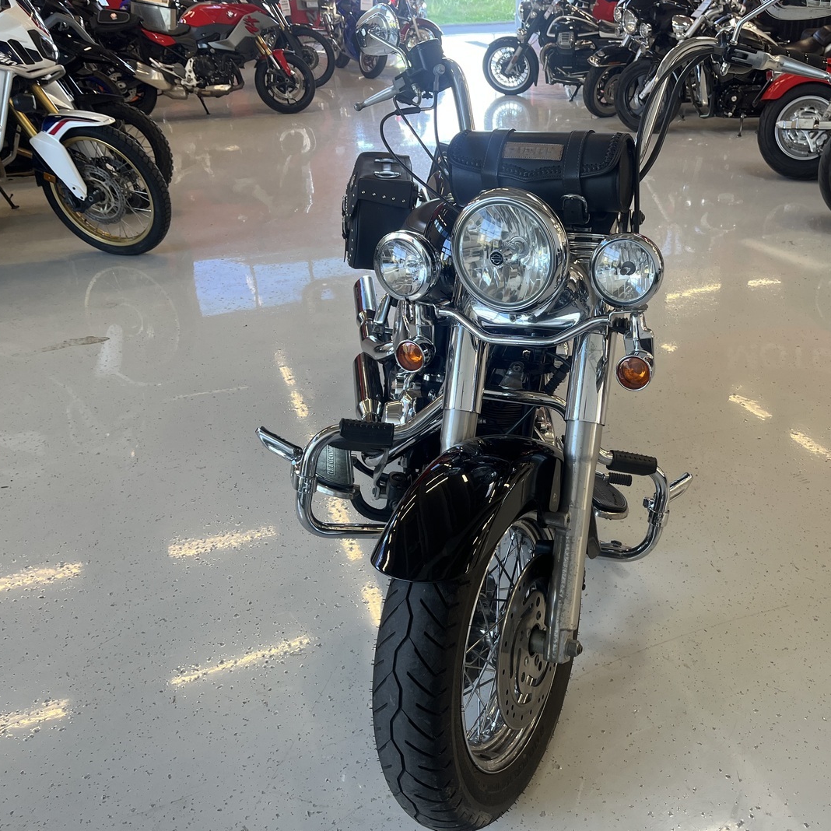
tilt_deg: -26.8
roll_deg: +0.4
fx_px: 842
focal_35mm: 31
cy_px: 415
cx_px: 527
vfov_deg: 52.5
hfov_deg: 51.9
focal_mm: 5.1
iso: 64
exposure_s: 1/100
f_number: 1.6
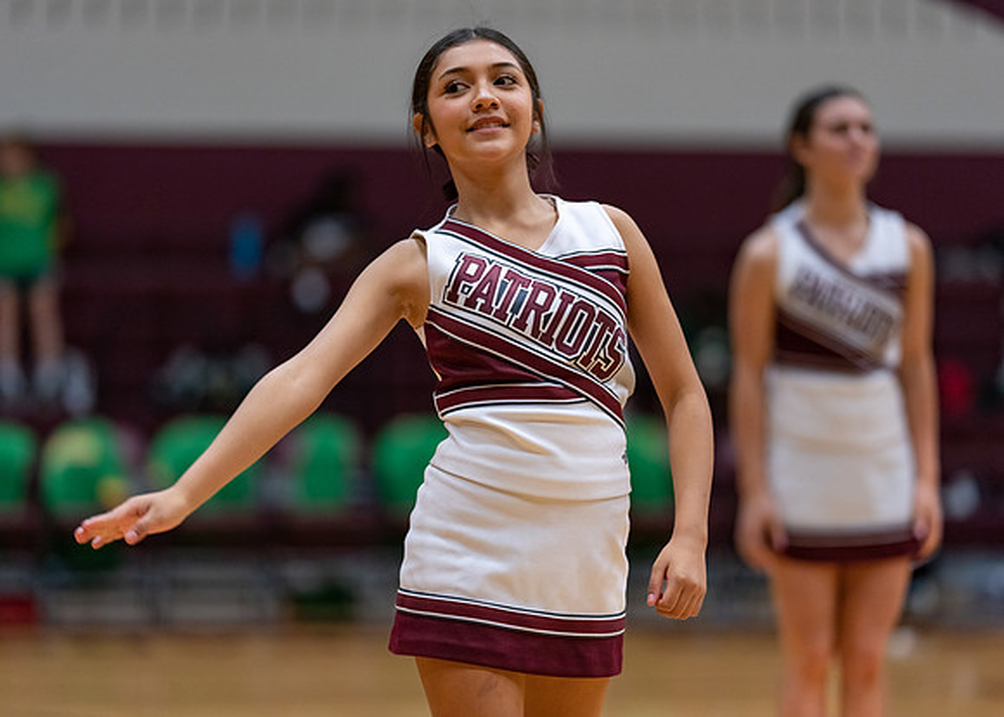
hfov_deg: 14.2
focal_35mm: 141
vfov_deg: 10.2
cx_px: 502
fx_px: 4033
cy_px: 358
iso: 1250
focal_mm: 135
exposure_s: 1/1000
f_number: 1.8
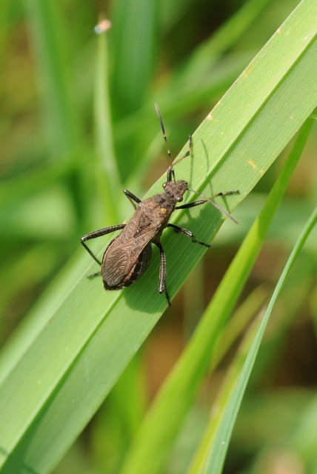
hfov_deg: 8.7
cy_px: 237
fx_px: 2076
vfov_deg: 13.0
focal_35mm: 158
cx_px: 158
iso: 500
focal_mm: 105
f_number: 11
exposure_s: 1/500
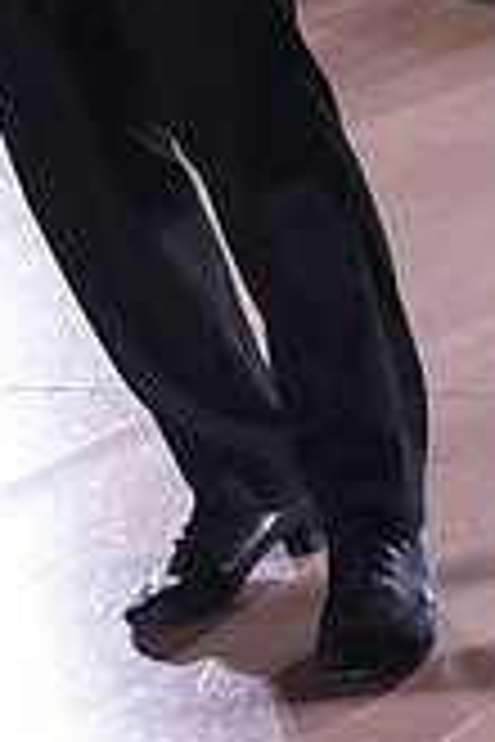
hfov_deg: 7.2
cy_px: -445
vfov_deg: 10.4
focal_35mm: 190
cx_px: 205
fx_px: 3918
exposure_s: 1/400
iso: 8000
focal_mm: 54
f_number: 6.3
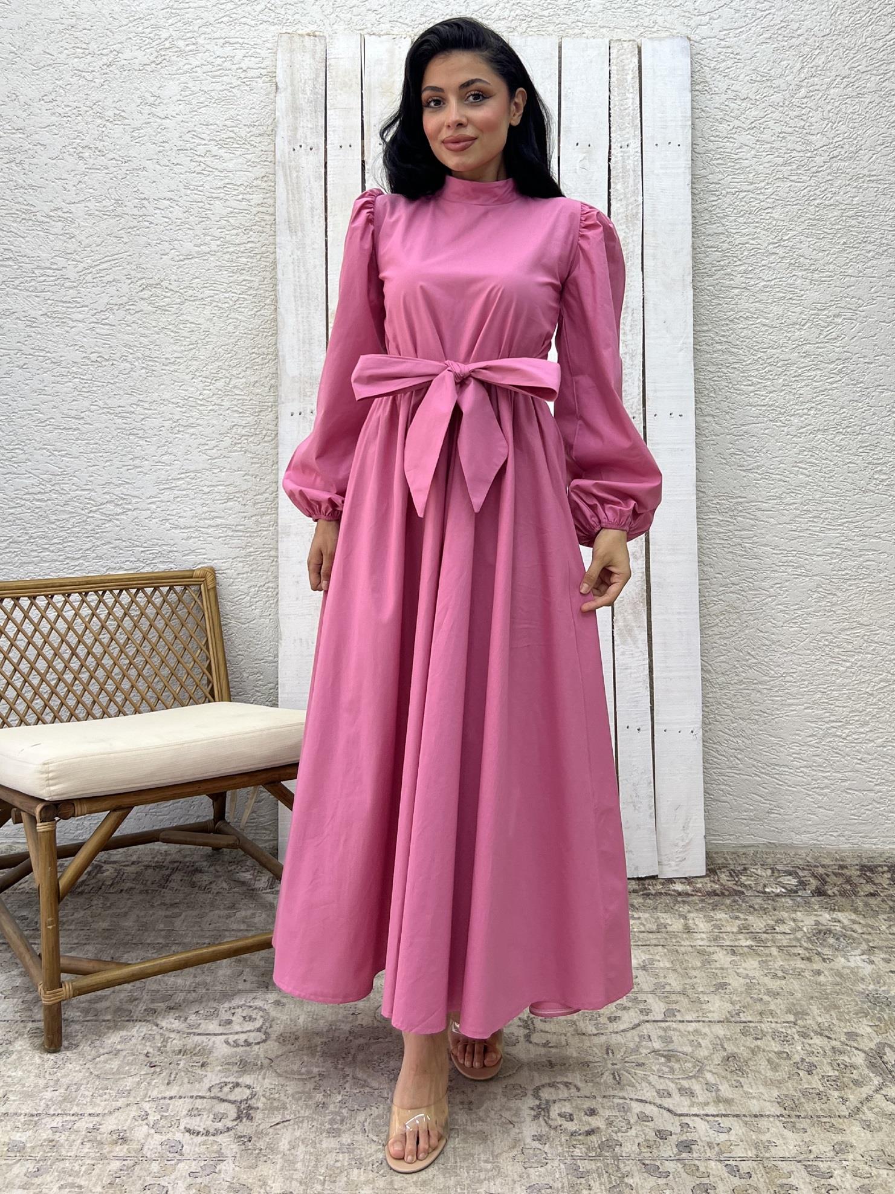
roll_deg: -0.6
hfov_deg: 53.1
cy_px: 597
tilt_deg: -2.8
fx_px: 896
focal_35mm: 26
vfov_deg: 67.3
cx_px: 448
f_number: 1.5
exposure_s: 1/408
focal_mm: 5.7
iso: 50
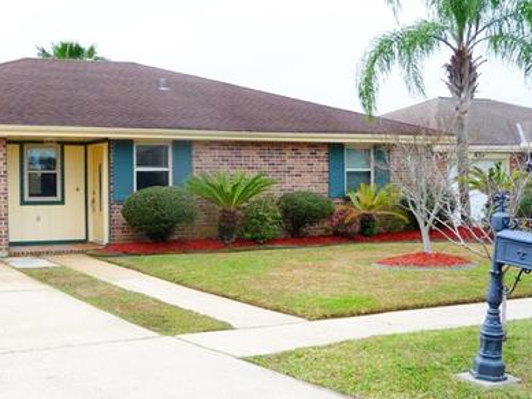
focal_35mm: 51
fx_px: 784
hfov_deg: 37.1
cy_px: 205
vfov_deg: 28.6
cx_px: 174
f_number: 3.3
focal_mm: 4.7
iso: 100
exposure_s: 1/125
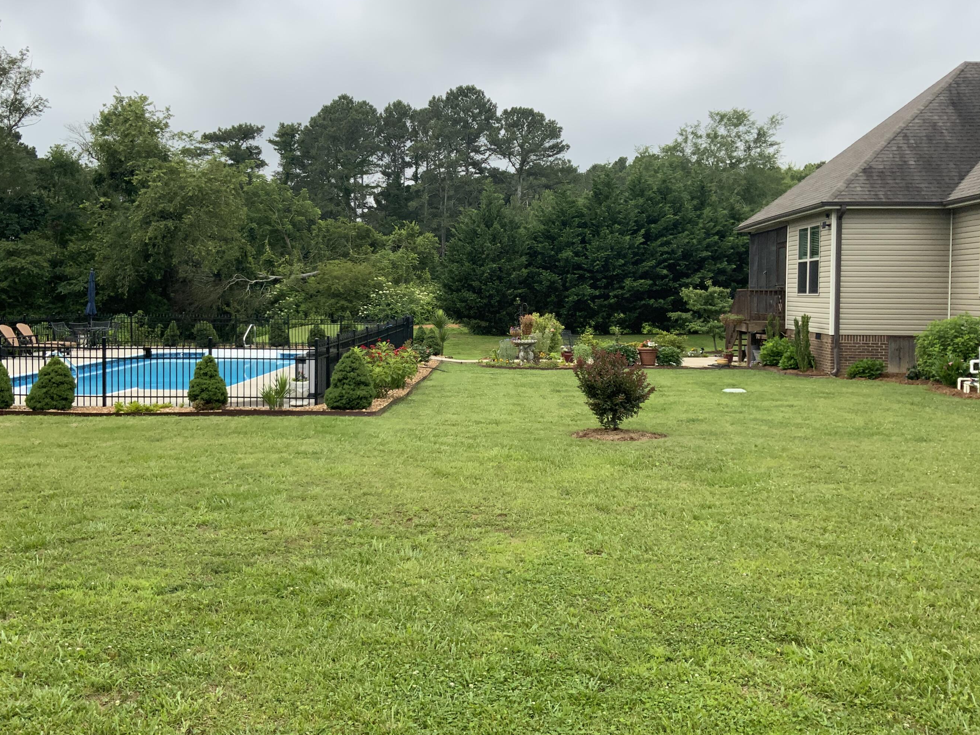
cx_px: 436
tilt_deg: -2.4
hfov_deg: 55.2
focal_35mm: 33
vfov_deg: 42.9
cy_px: 330
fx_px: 934
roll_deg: -0.9
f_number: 1.8
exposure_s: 1/1250
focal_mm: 3
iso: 16
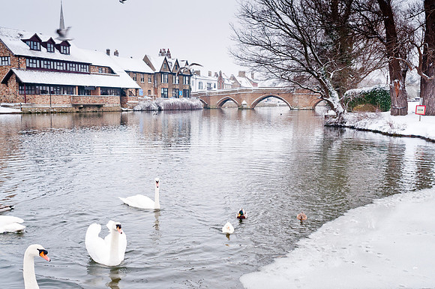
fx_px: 434
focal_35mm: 36
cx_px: 218
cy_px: 144
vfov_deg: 36.8
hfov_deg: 53.2
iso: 200
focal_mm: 24
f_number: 7.1
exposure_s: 1/100
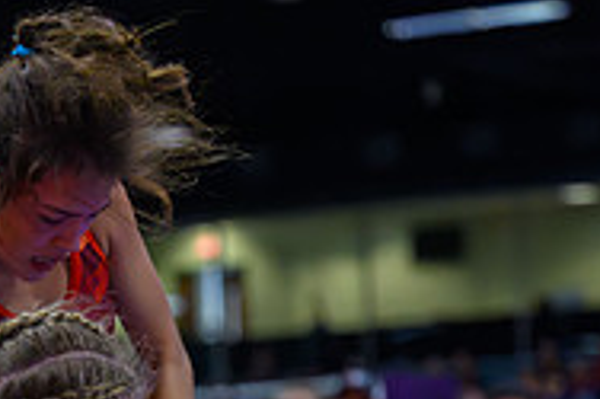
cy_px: 614
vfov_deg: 5.5
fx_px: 4113
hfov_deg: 8.3
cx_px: 137
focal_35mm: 247
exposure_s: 1/800
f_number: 2.8
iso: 11400
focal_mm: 80
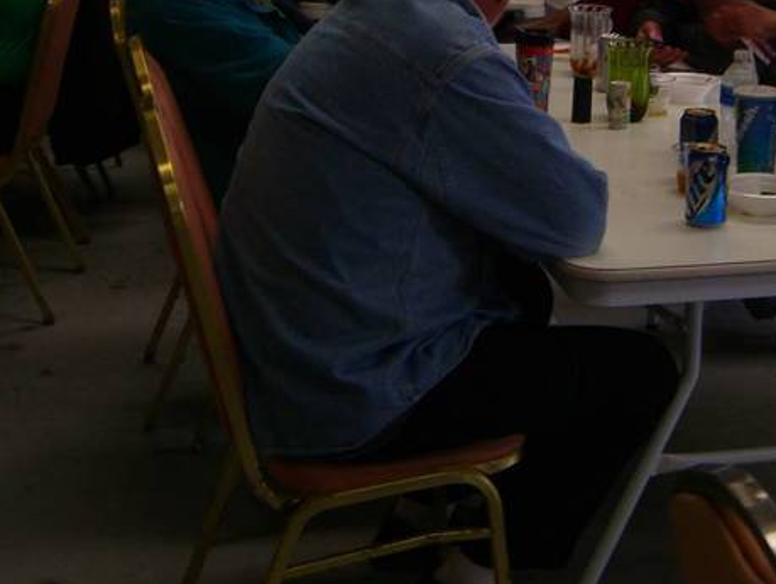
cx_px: 509
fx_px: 1503
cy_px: 93
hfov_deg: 28.8
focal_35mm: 67
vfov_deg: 21.6
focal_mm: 7.9
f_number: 2.8
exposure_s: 1/8
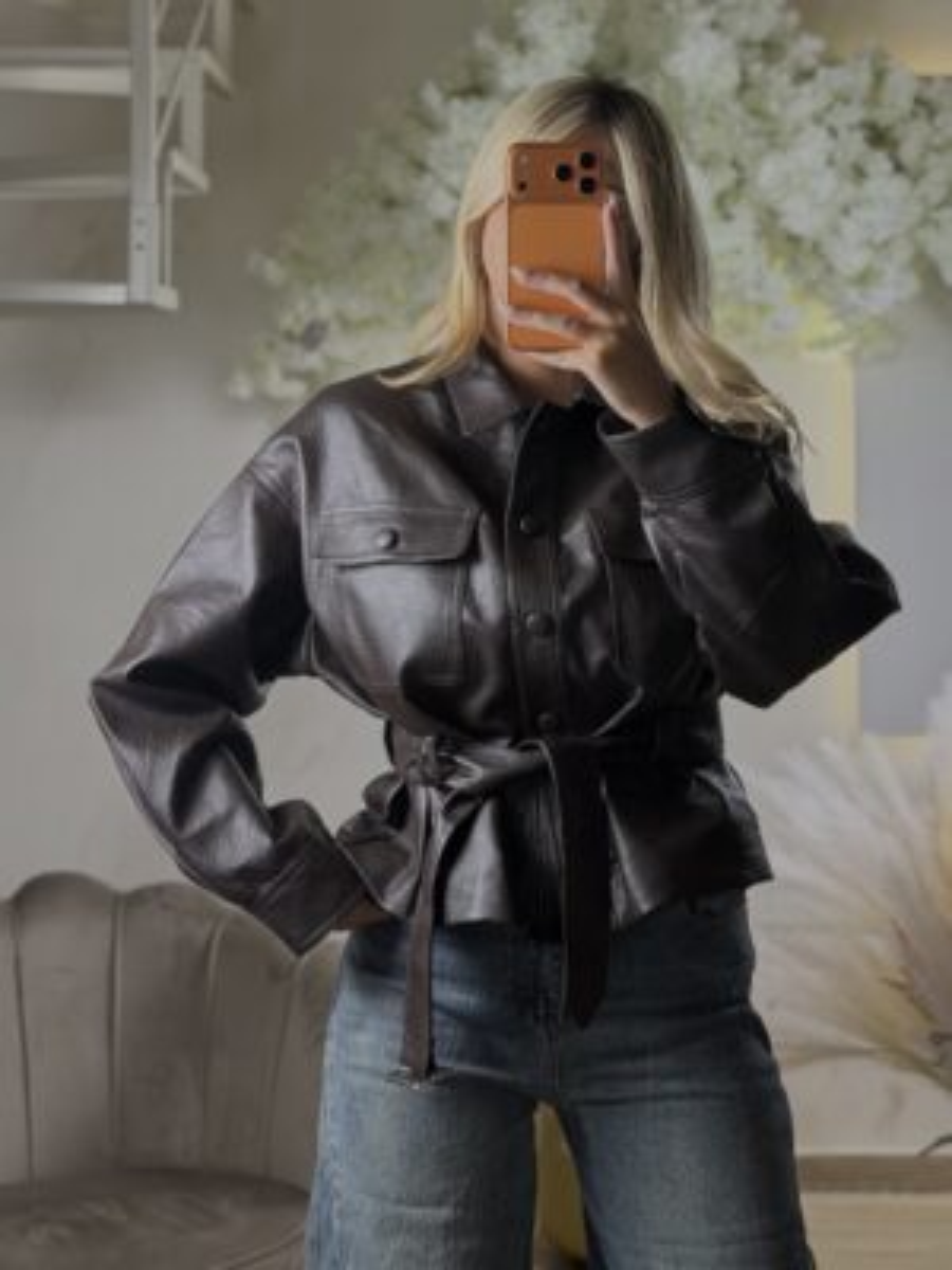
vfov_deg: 39.7
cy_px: 635
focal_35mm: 48
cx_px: 476
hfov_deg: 30.3
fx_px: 1760
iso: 50
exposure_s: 1/50
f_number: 1.78
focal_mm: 6.76
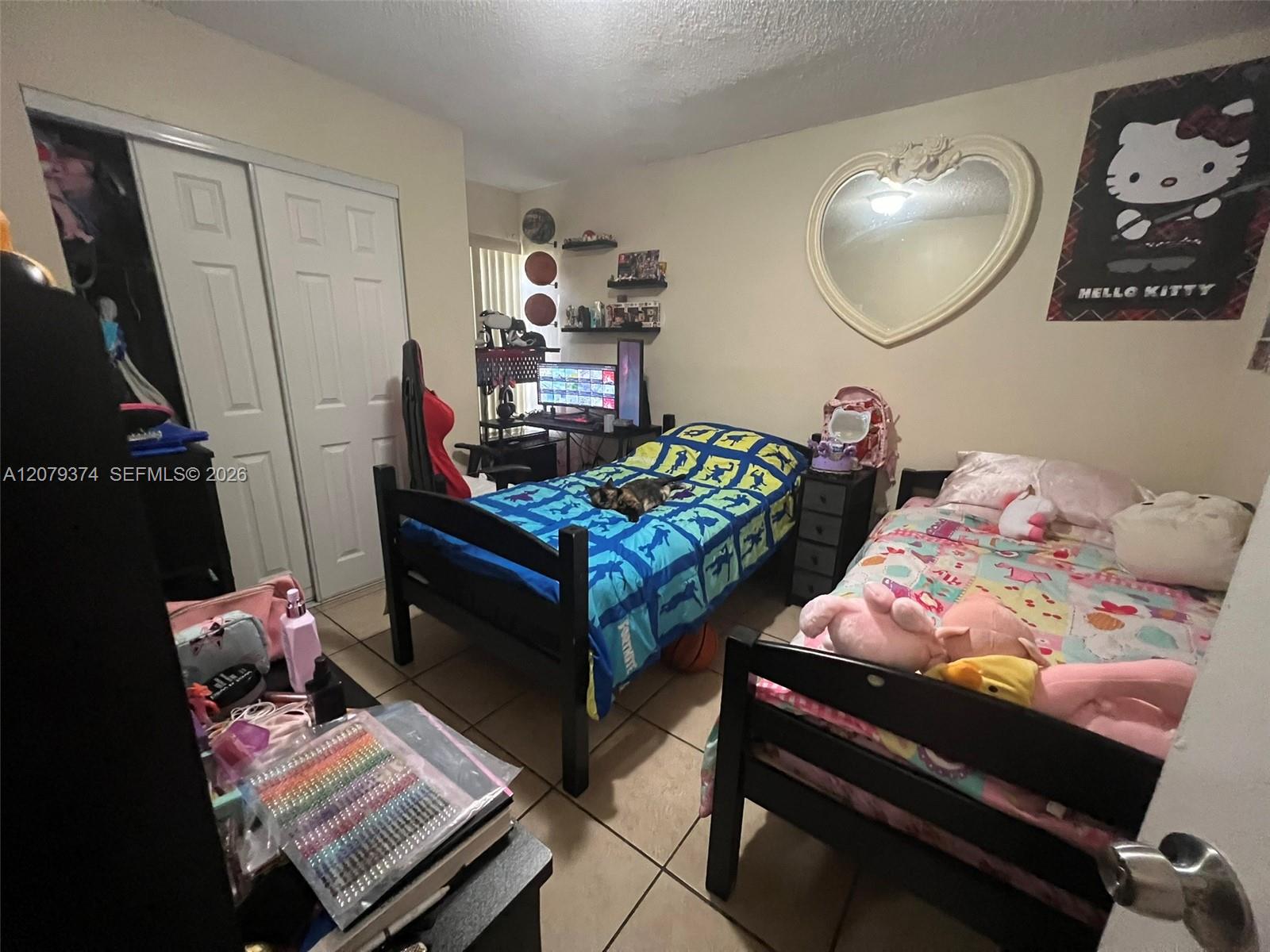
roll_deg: -1.2
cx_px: 635
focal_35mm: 13
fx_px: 477
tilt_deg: -15.9
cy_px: 476
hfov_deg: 106.2
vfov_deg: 89.9
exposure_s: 1/60
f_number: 1.8
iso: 1000
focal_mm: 1.57
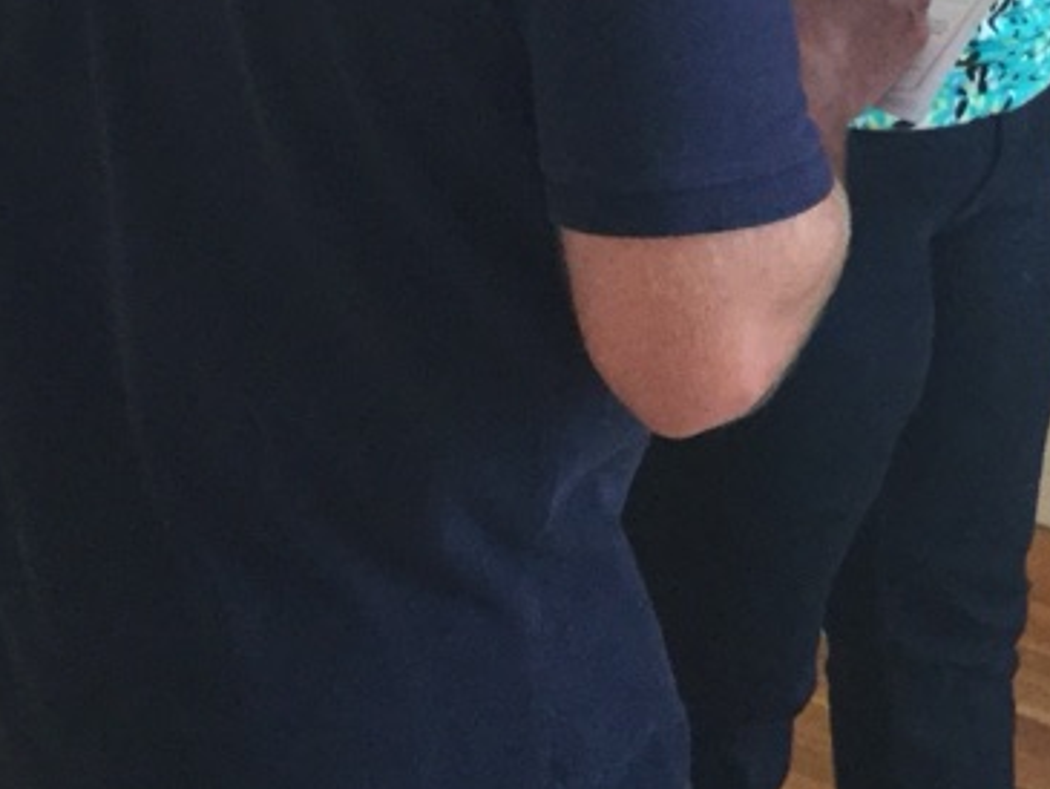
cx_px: 912
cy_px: -233
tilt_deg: -12.5
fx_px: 3095
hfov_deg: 19.0
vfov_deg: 14.0
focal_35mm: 102
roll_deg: +2.3
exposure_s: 1/30
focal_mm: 3.3
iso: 100
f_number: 2.4
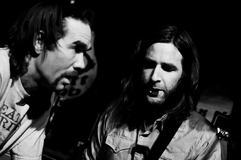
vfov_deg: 19.8
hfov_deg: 29.7
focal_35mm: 68
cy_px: 118
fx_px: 455
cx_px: 136
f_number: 1.4
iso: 1000
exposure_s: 1/80
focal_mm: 30
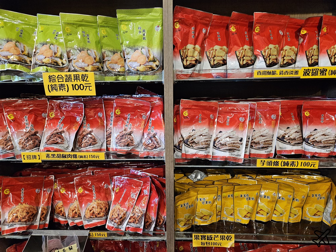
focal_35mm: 23
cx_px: 168
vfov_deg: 58.9
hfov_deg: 73.9
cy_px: 126
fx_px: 223
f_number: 1.8
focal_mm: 5.4
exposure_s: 1/120
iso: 800
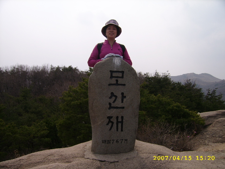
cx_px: 112
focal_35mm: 35
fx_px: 227
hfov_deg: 52.6
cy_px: 84
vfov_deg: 40.7
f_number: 5.8
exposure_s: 1/545
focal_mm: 5.95
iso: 50
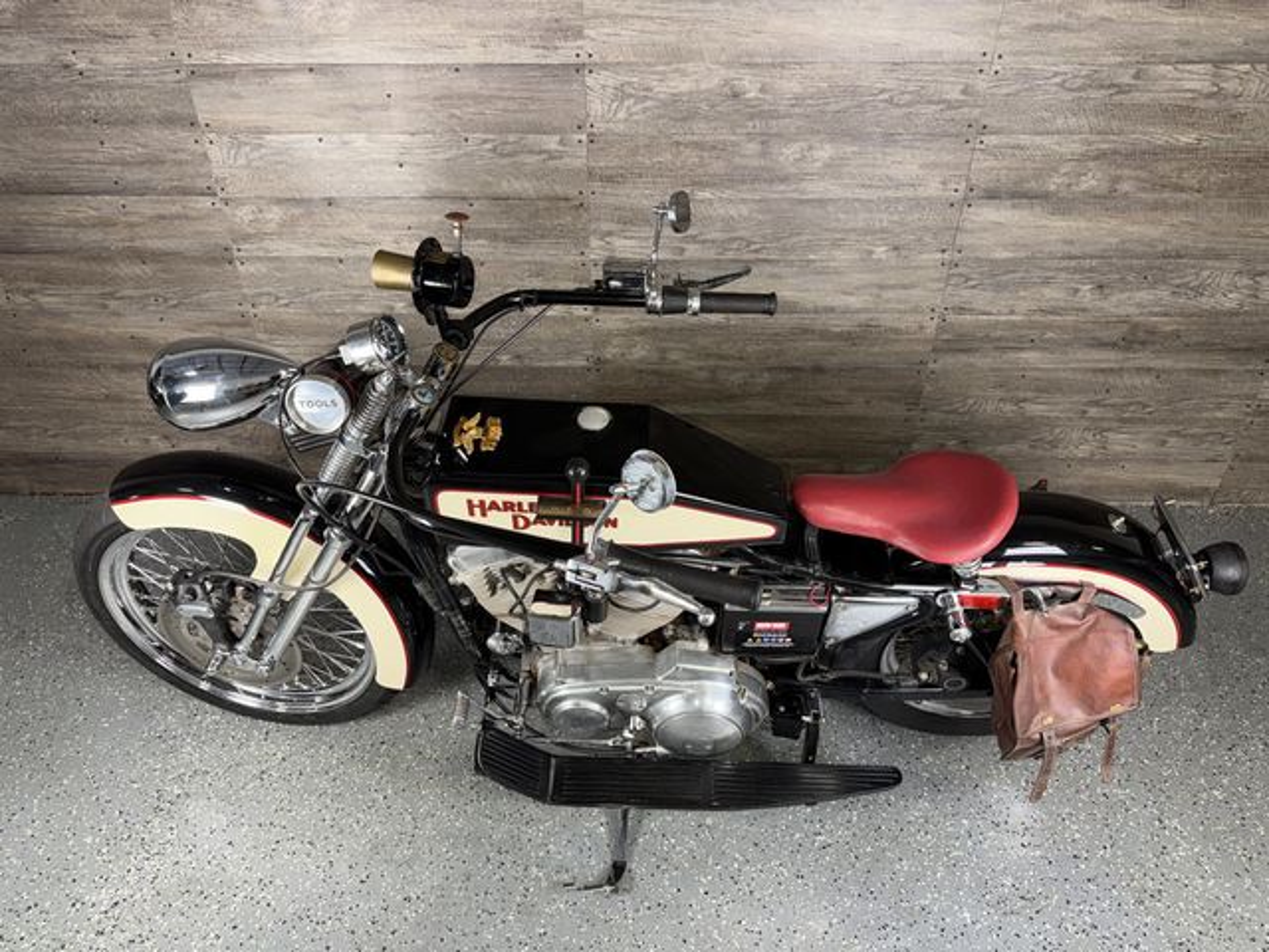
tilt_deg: -34.5
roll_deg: +0.5
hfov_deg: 71.6
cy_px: 476
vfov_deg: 56.8
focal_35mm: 24
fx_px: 880
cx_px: 634
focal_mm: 6.76
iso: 50
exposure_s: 1/27
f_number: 1.78
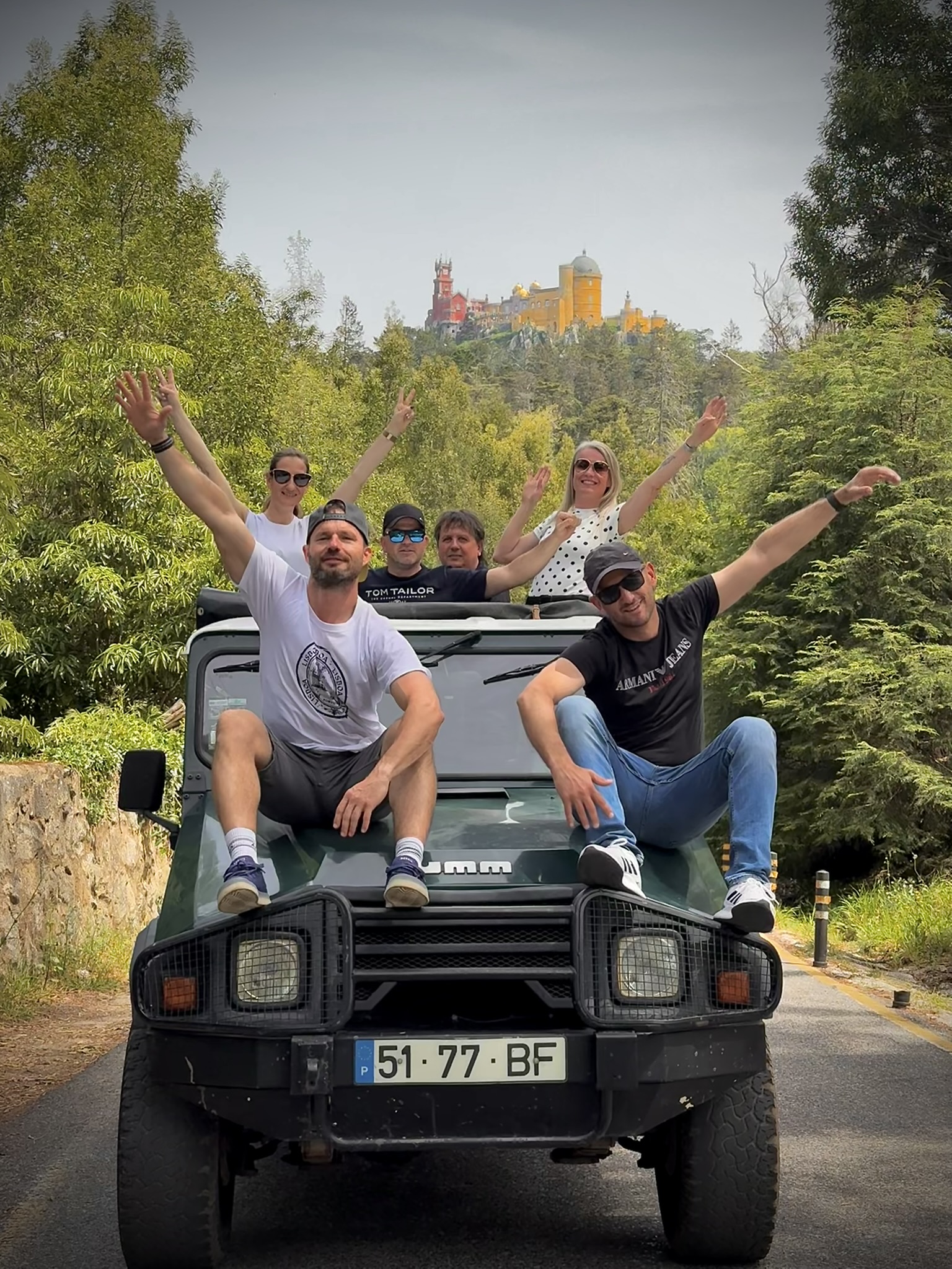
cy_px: 634
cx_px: 476
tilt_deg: -1.7
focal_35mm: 48
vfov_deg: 39.7
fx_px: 1760
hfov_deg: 30.3
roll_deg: +0.4
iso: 64
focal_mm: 6.76
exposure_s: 1/1597
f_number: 1.78
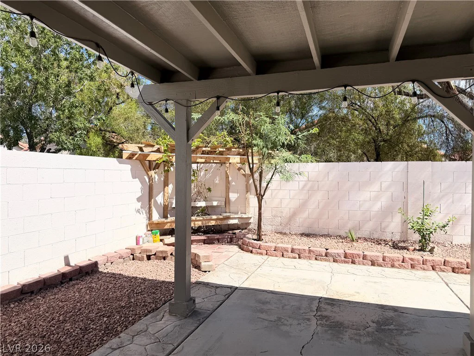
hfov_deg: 71.6
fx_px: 329
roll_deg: -0.2
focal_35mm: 24
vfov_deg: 56.8
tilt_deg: -2.1
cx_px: 237
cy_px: 178
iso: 80
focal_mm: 6.76
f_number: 1.78
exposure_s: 1/5714
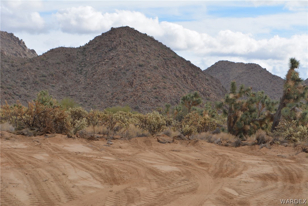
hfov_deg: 24.6
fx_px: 706
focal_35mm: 82
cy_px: 103
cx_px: 154
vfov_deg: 16.6
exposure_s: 1/200
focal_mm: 55
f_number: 10
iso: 100
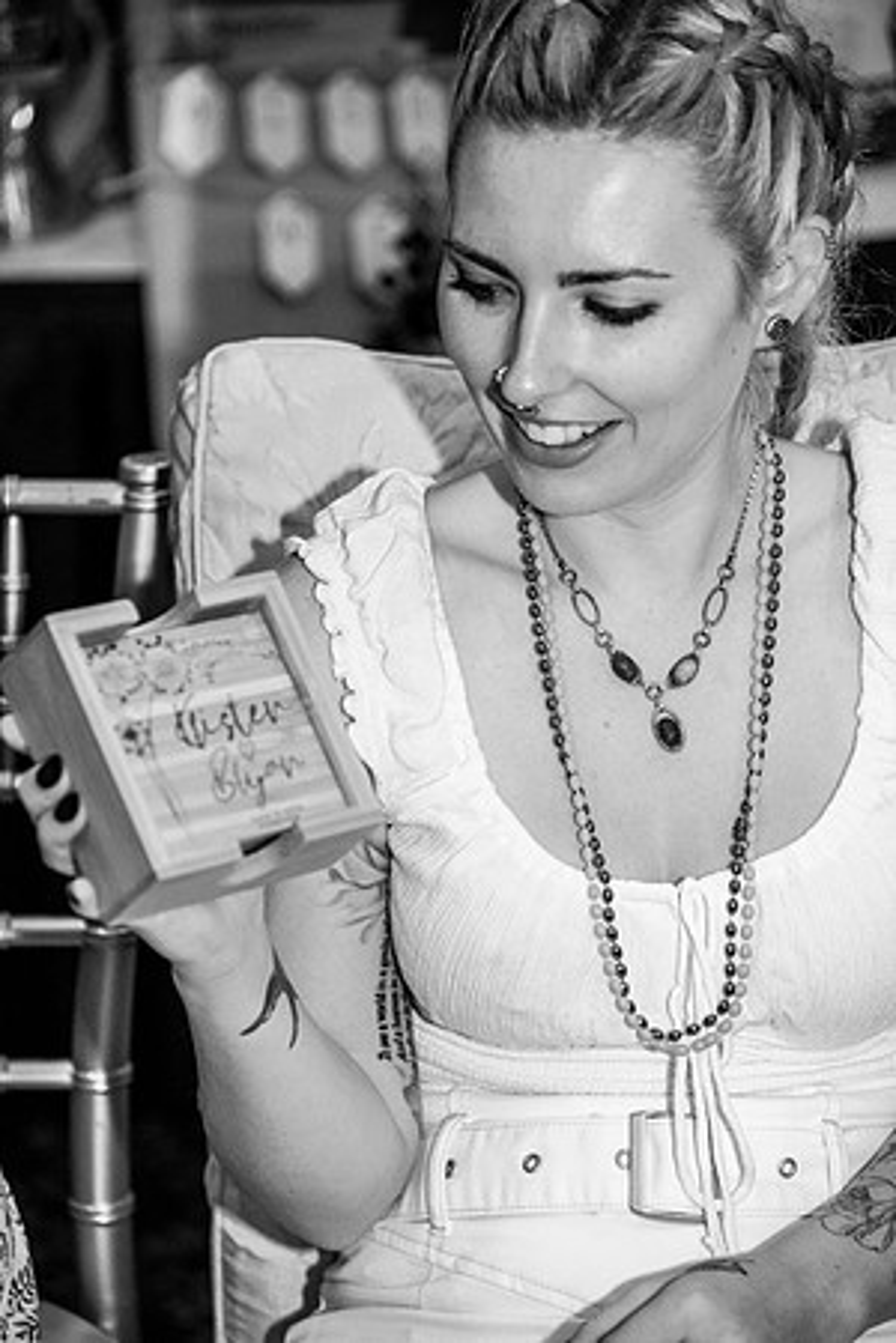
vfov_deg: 17.1
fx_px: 4480
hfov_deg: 11.4
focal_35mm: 120
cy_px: 672
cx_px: 448
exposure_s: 1/200
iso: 640
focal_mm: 120
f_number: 4
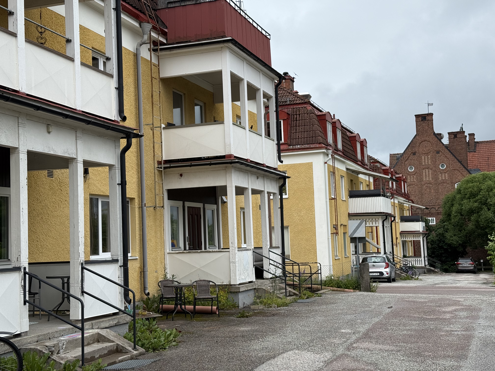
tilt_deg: +5.1
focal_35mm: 48
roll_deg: +2.3
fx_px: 686
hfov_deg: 39.7
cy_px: 186
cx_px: 248
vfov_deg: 30.3
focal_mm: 6.76
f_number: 1.78
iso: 64
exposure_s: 1/3226
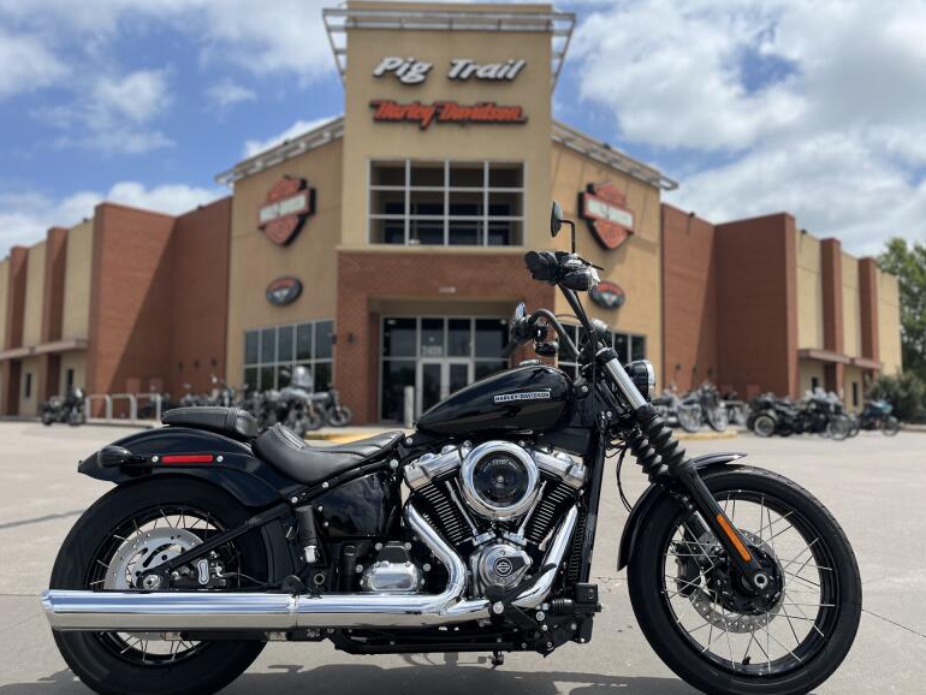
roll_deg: -0.8
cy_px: 358
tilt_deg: +4.6
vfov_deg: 51.4
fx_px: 722
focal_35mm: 27
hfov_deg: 65.3
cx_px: 458
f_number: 1.6
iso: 50
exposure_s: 1/3135
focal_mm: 5.1
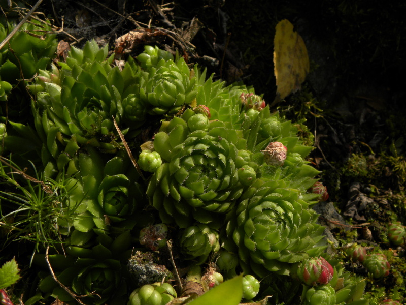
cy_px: 152
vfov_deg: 28.0
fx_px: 610
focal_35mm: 52
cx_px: 203
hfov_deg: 36.8
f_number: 5
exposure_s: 1/320
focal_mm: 9.2
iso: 64
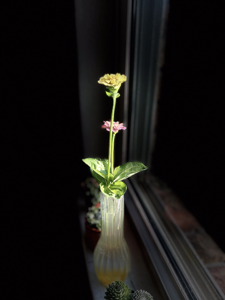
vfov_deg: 67.3
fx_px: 225
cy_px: 150
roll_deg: -0.6
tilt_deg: -28.0
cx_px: 112
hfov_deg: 53.1
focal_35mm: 26
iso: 50
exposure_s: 1/361
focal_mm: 5.7
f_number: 1.5
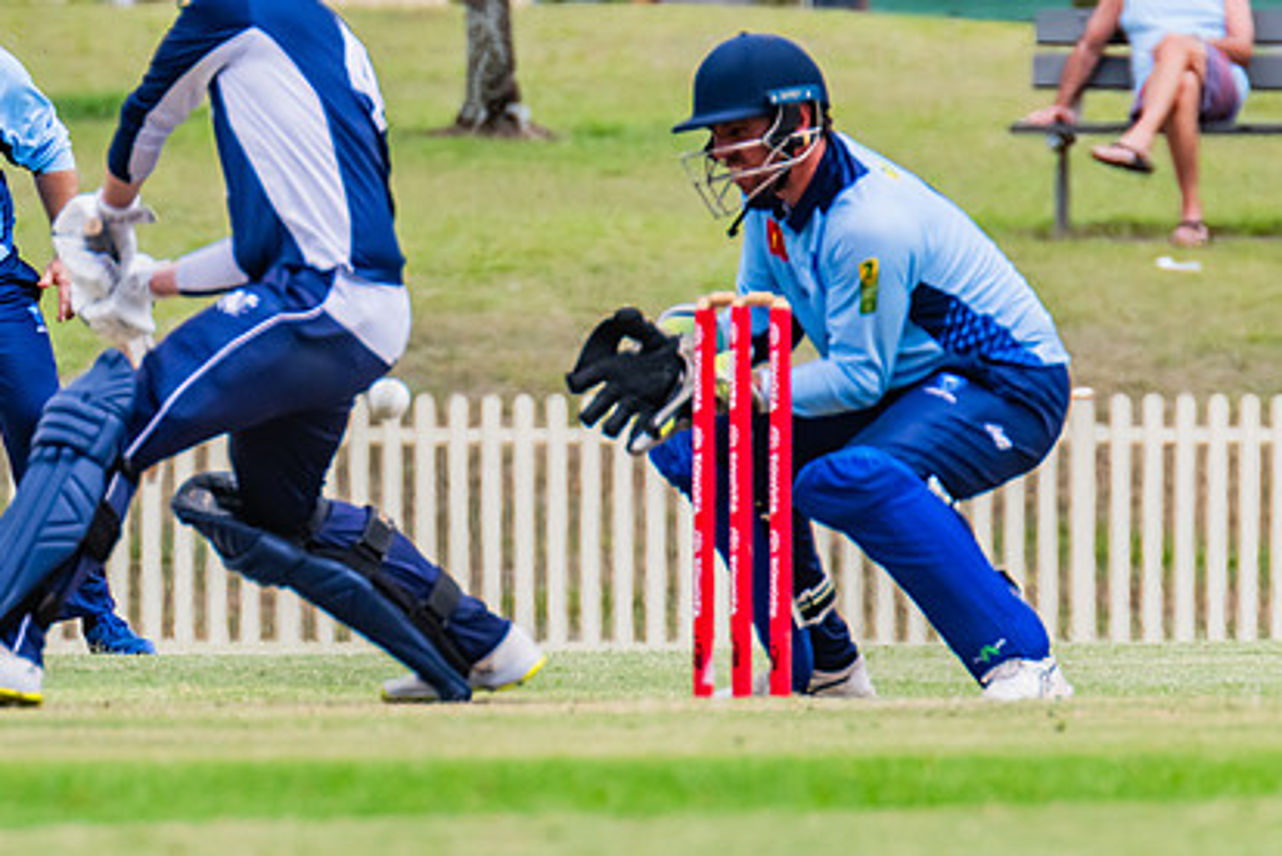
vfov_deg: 1.2
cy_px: 325
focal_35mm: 1195
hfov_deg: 1.7
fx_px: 42584
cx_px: 66
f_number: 9
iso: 800
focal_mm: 600
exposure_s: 1/2000
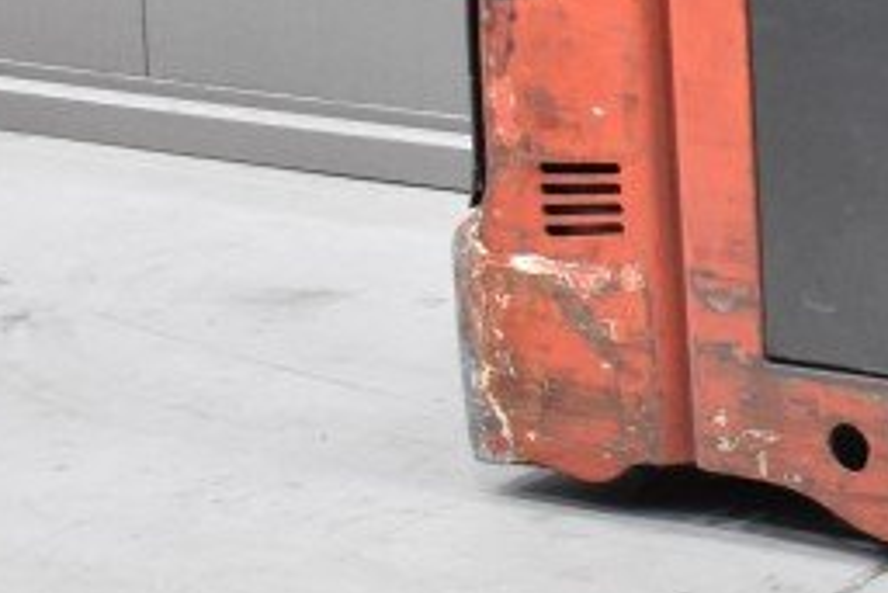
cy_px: -354
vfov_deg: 6.9
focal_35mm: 197
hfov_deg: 9.6
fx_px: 4862
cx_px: 1922
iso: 1600
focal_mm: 28
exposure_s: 1/25
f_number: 5.6
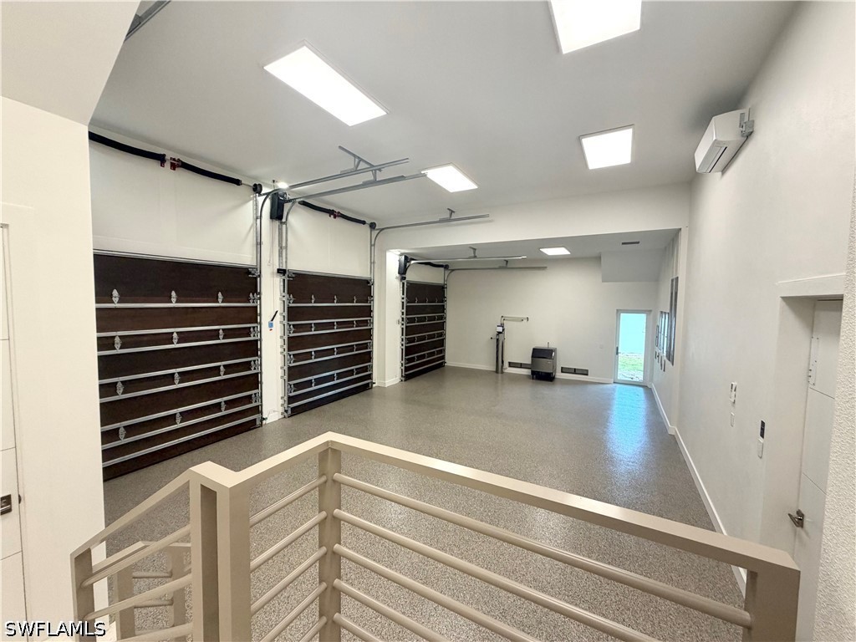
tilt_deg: -3.2
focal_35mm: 14
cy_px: 321
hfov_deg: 102.1
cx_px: 428
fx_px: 346
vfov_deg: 85.7
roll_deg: -0.8
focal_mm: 2.22
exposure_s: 1/120
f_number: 2.2
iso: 200
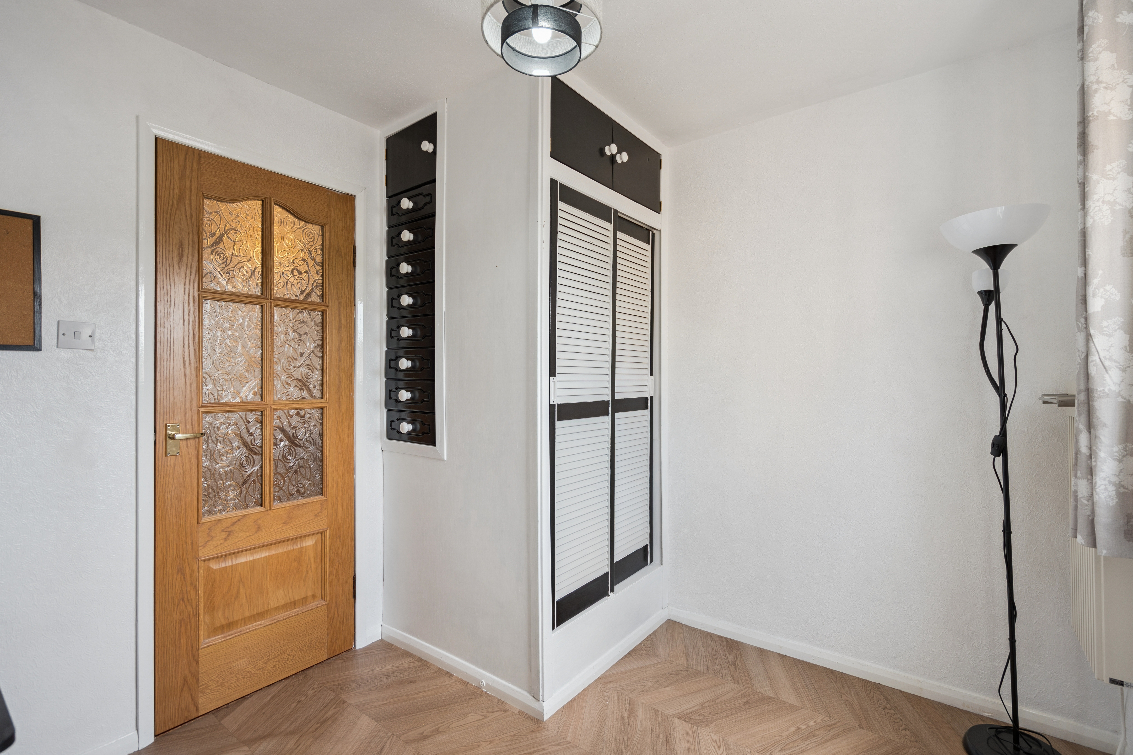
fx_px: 504
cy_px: 378
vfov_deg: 73.7
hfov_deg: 96.7
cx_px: 566
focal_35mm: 16
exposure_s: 1/100
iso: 200
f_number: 4
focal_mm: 16
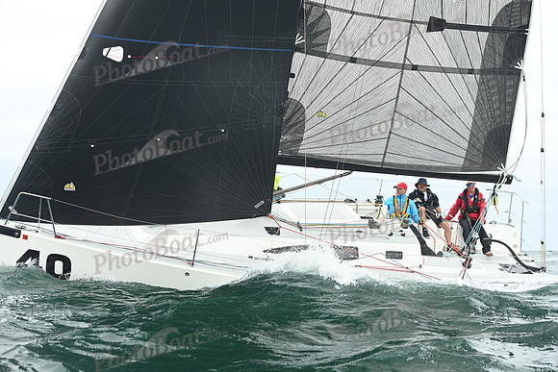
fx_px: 1085
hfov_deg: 28.8
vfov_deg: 19.5
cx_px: 279
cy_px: 186
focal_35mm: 70
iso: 400
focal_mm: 70
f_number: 4.5
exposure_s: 1/800
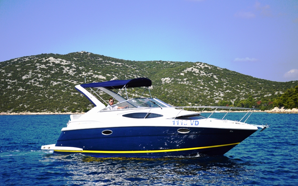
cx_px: 151
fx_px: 504
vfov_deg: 21.0
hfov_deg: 33.0
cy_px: 98
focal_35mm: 62
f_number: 4.5
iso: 125
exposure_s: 1/4000
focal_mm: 40
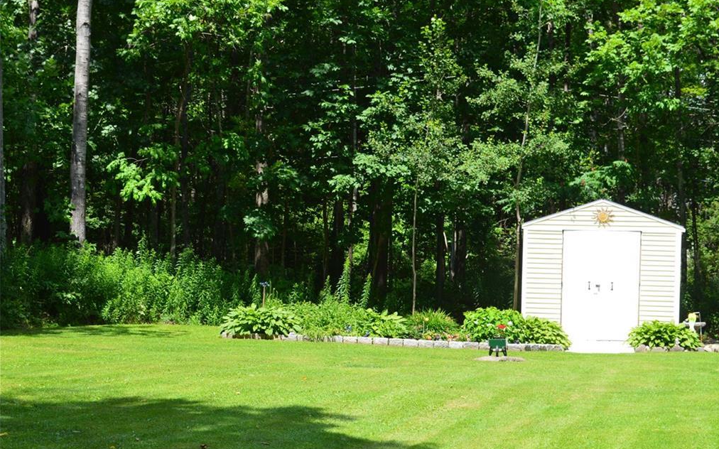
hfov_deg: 30.2
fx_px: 1332
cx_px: 363
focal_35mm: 68
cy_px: 239
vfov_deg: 19.1
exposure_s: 1/250
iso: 400
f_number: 10
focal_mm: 44
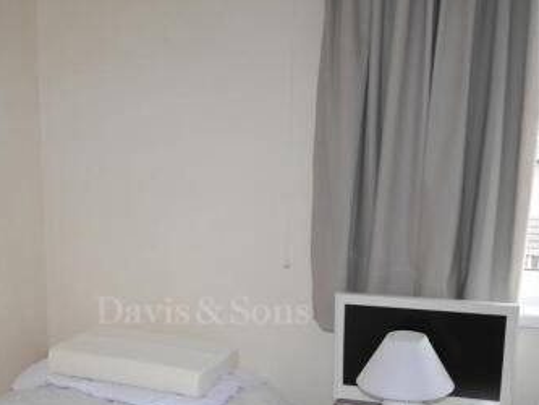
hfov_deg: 38.7
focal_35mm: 49
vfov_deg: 29.1
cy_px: 313
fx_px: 763
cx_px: 207
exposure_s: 1/60
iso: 200
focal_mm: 14
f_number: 2.5
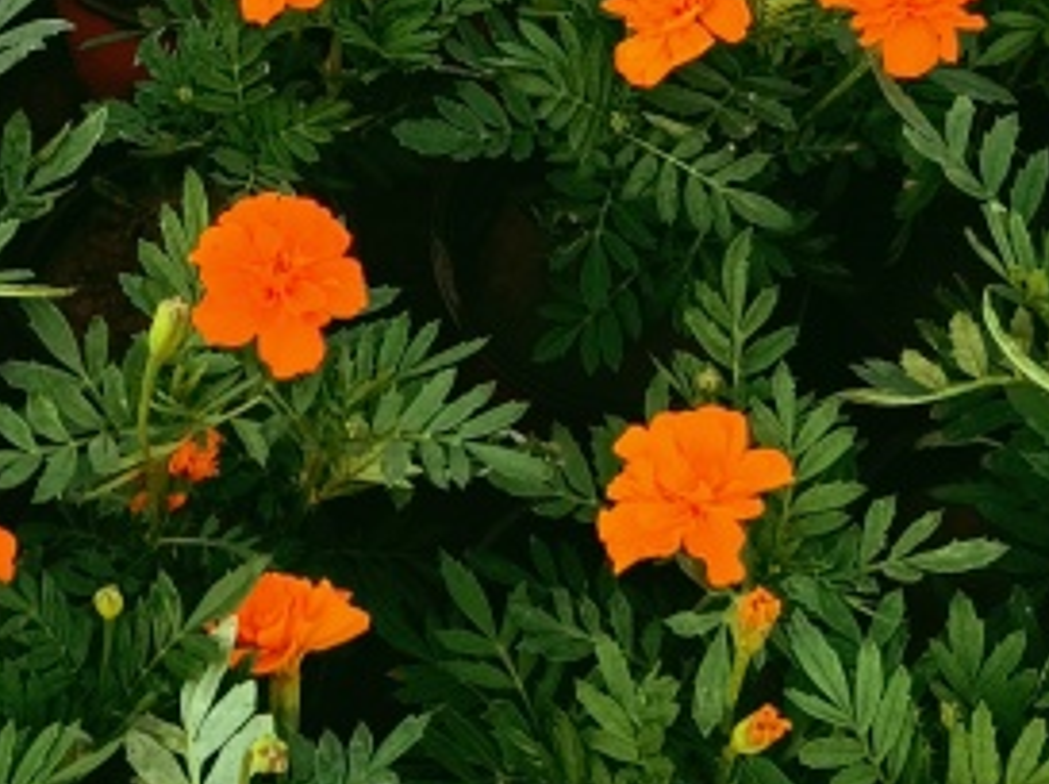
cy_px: -644
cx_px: 300
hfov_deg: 21.7
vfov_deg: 14.4
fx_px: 2724
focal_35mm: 90
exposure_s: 1/202
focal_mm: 5.5
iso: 50
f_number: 1.88
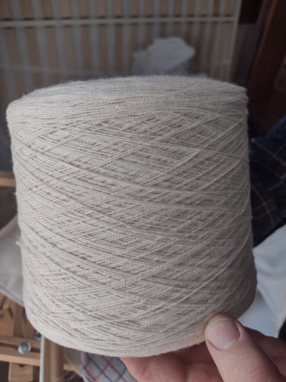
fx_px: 297
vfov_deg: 65.3
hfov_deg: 51.4
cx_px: 143
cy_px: 191
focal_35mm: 27
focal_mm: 4.71
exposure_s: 1/331
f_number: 1.7
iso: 100
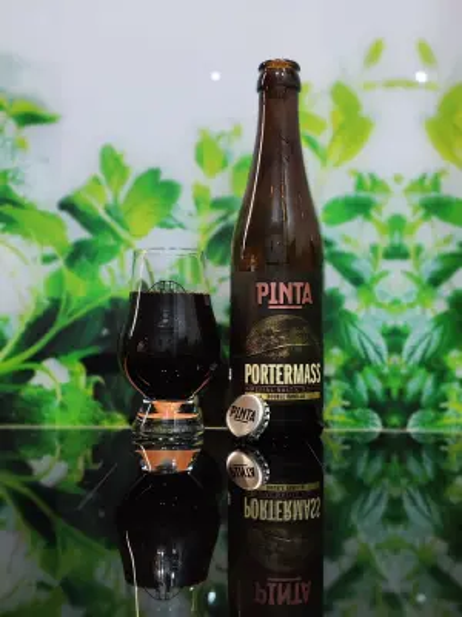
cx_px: 231
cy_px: 308
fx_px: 854
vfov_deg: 39.7
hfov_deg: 30.3
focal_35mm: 48
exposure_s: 1/100
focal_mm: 7.1
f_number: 1.9
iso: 1319
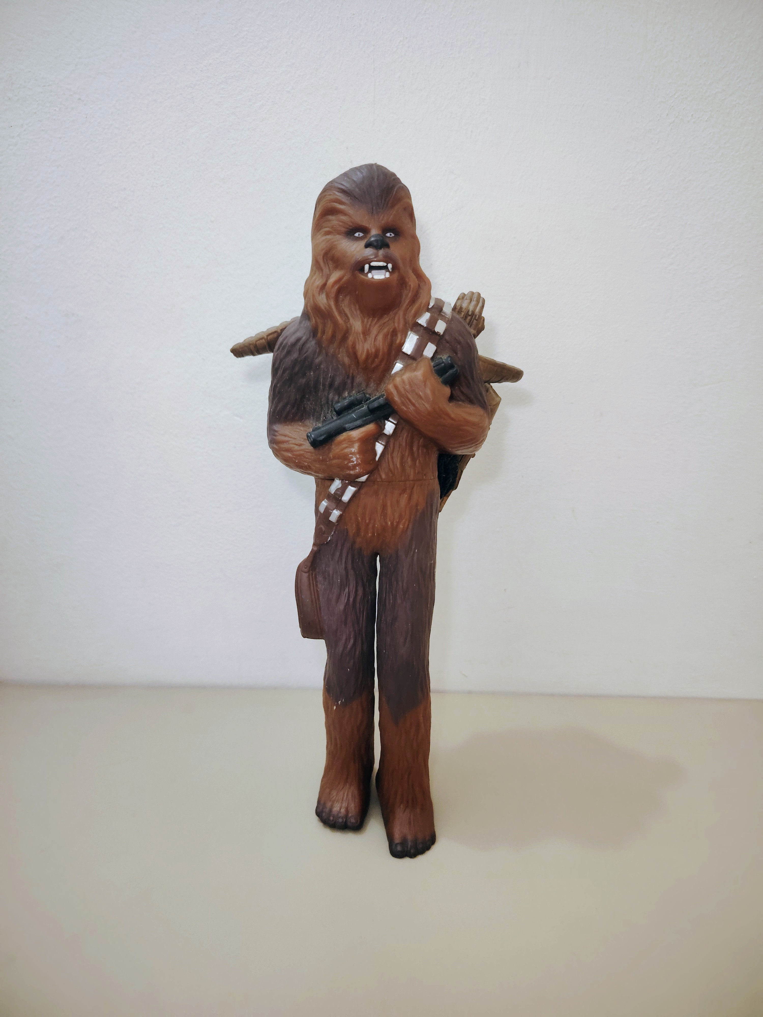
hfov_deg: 56.8
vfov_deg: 71.6
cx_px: 382
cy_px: 508
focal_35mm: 24
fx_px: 705
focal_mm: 5.25
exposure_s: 1/50
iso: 1250
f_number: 1.75
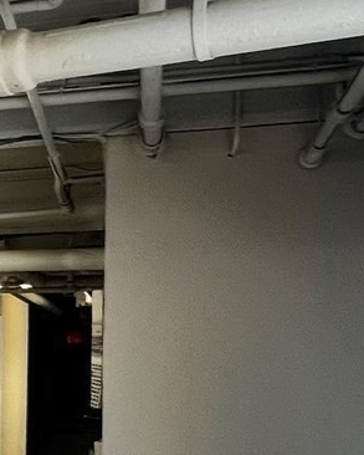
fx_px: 956
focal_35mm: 71
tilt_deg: -0.2
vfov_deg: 26.2
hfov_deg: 16.8
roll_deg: -1.8
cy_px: 369
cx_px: -343
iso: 250
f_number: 1.8
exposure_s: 1/120
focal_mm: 1.57
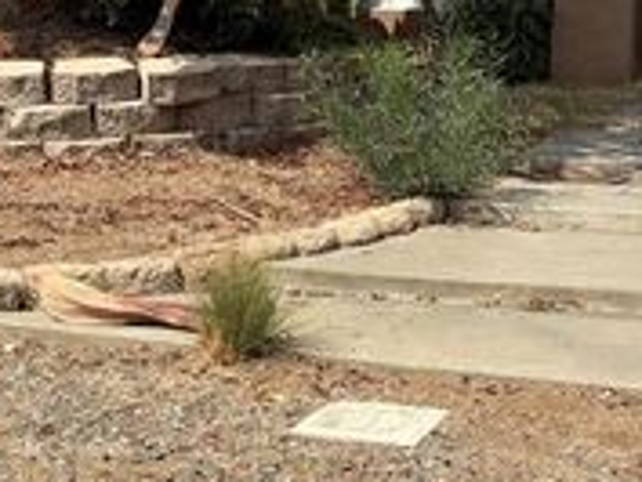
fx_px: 1745
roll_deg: +0.3
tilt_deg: -5.0
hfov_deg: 20.7
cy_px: 174
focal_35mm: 94
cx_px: 181
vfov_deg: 15.7
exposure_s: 1/3623
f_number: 1.6
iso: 50
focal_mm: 5.96
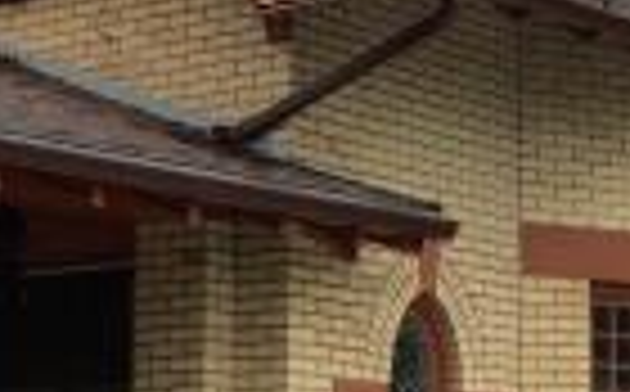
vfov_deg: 9.2
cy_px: 351
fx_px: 2417
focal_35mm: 141
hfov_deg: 14.9
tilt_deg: +7.8
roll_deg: +0.1
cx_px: 315
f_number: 2.2
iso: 32
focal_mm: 4.15
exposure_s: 1/1236
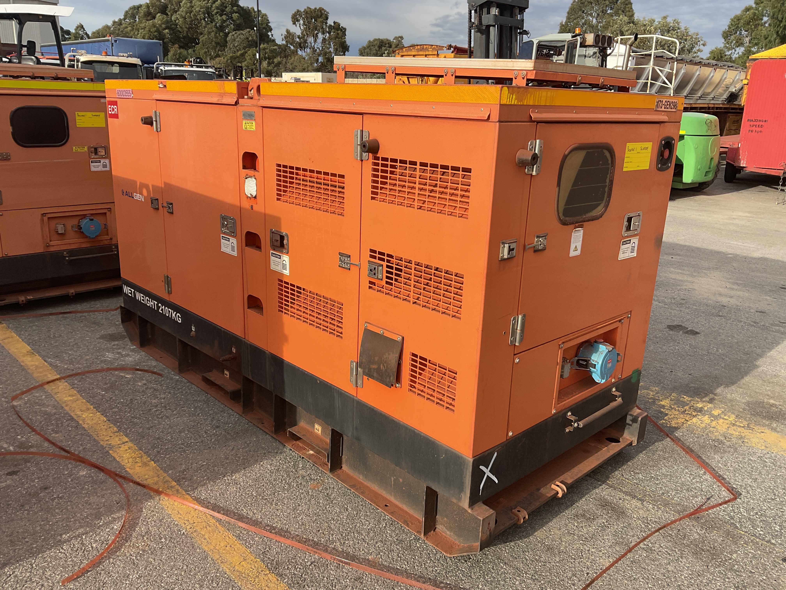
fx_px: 658
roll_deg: -1.0
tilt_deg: -14.3
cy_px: 295
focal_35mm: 29
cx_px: 393
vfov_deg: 48.2
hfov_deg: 61.7
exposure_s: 1/883
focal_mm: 3
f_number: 1.8
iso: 16
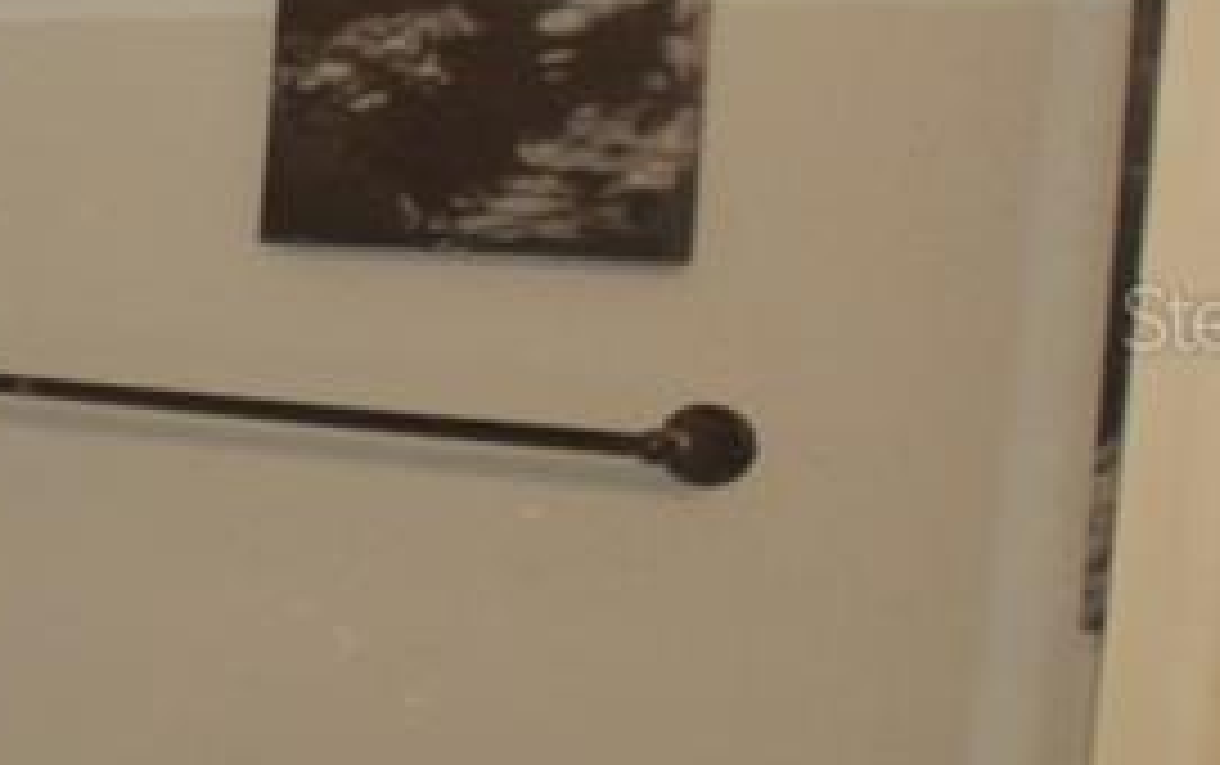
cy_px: 317
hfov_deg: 13.0
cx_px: -2080
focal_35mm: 90
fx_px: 2996
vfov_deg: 14.6
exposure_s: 1/60
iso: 450
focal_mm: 10
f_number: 3.5
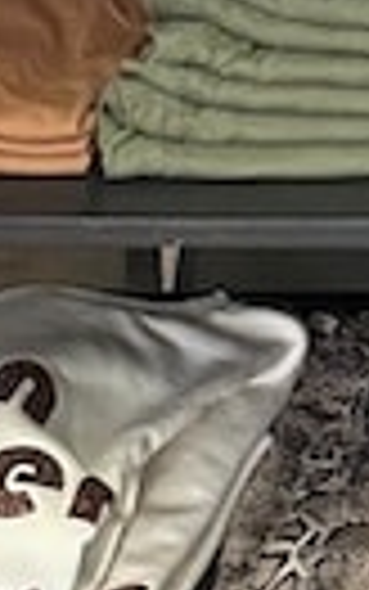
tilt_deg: +0.1
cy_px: -1221
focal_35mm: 194
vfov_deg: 8.8
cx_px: 1152
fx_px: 3118
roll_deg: -0.5
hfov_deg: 6.2
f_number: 1.78
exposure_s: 1/100
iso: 125
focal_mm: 6.86
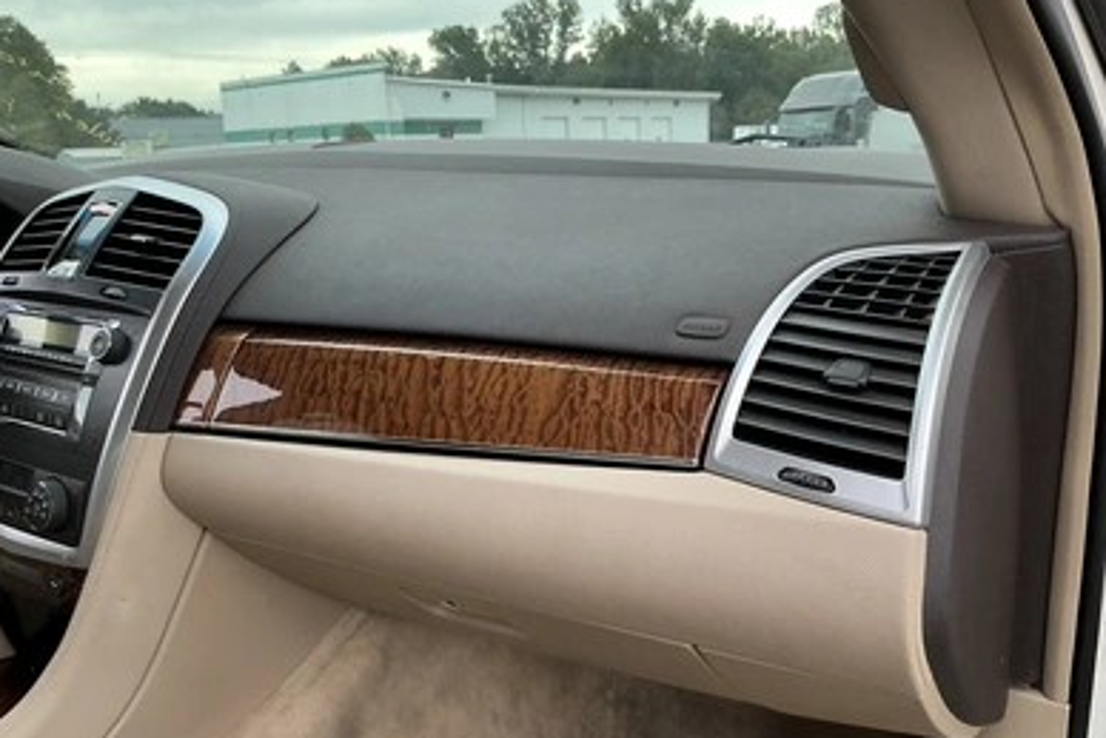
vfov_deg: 43.6
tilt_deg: -12.5
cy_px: 365
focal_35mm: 30
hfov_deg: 61.9
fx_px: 922
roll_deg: +2.6
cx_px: 559
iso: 16
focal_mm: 3
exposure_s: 1/136
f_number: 1.8
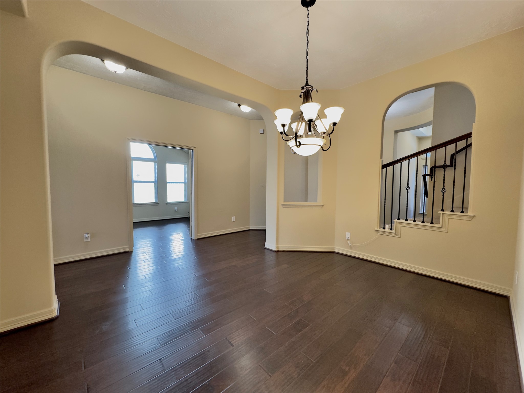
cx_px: 262
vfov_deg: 85.7
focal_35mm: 14
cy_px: 196
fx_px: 212
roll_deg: -0.5
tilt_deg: -3.3
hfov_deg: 102.1
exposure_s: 1/60
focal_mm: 2.22
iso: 640
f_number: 2.2
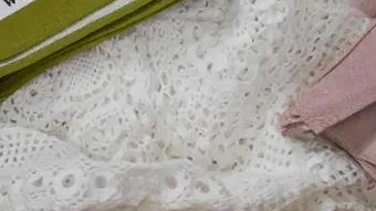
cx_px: 44
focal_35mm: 164
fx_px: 1635
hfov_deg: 13.0
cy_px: -92
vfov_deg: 7.3
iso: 1000
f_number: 4.5
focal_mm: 25
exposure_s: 1/60
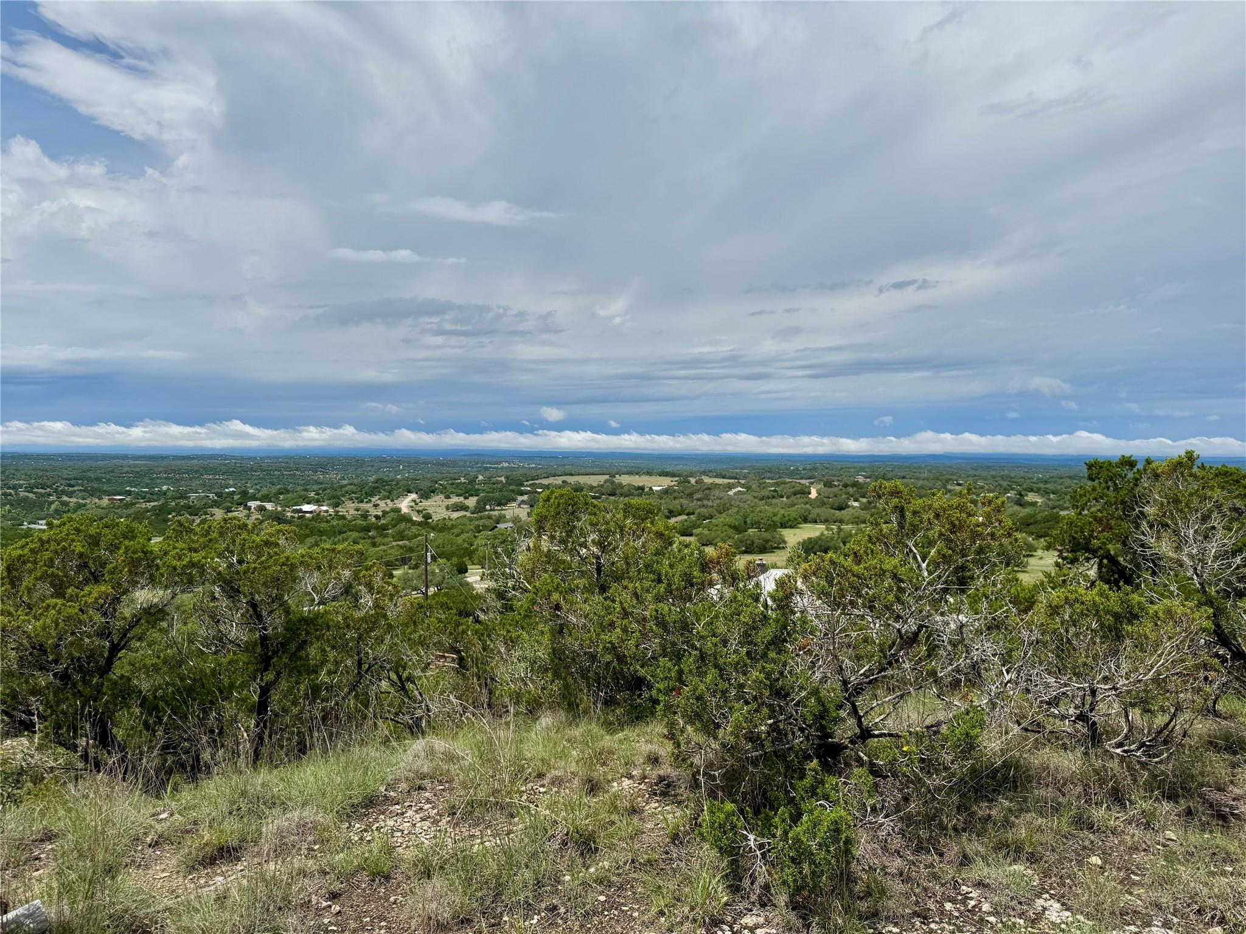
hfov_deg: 71.6
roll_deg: -1.2
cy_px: 467
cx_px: 623
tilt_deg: -1.1
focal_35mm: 24
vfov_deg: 56.8
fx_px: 864
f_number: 1.78
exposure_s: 1/10417
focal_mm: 6.76
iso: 80
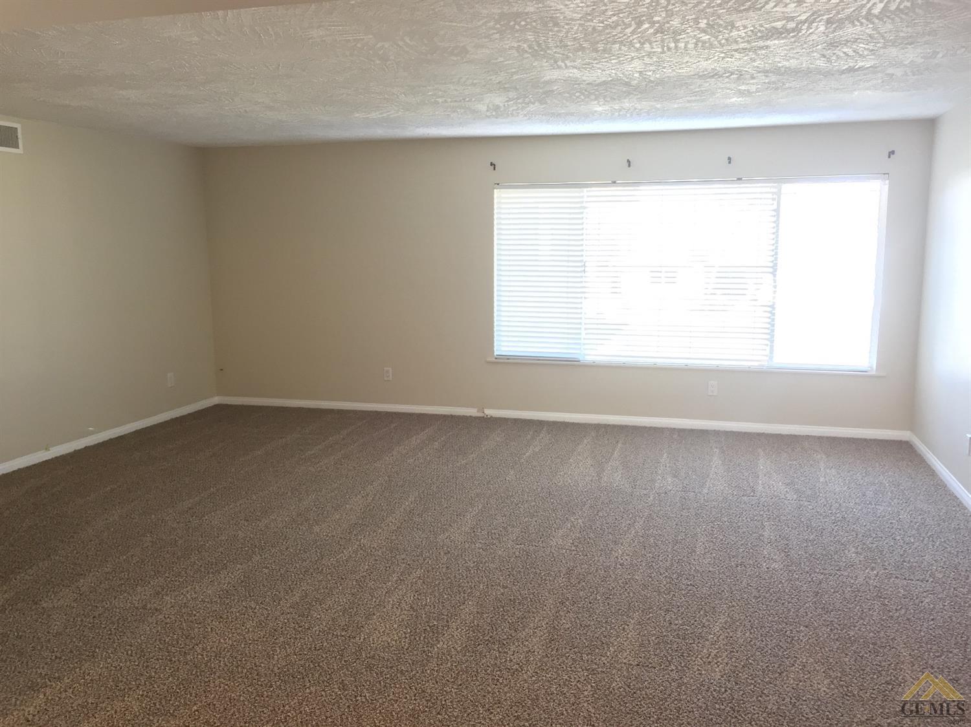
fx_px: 813
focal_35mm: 29
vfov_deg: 48.2
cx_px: 486
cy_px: 364
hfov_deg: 61.7
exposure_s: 1/30
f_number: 2.2
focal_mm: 4.15
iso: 125
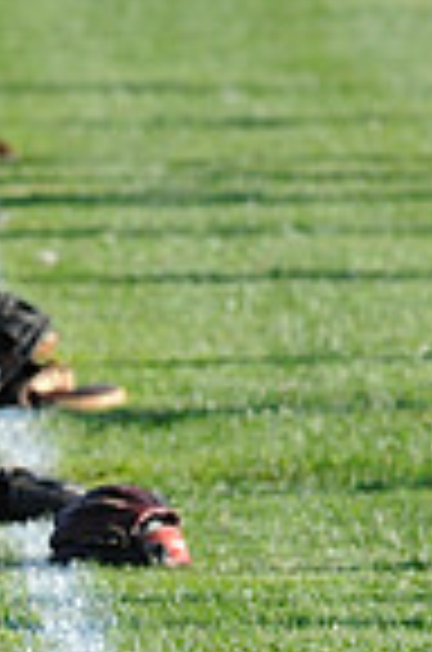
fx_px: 25247
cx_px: -52
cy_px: 931
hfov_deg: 1.0
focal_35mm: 1396
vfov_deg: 1.5
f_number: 8
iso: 200
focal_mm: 300
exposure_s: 1/250
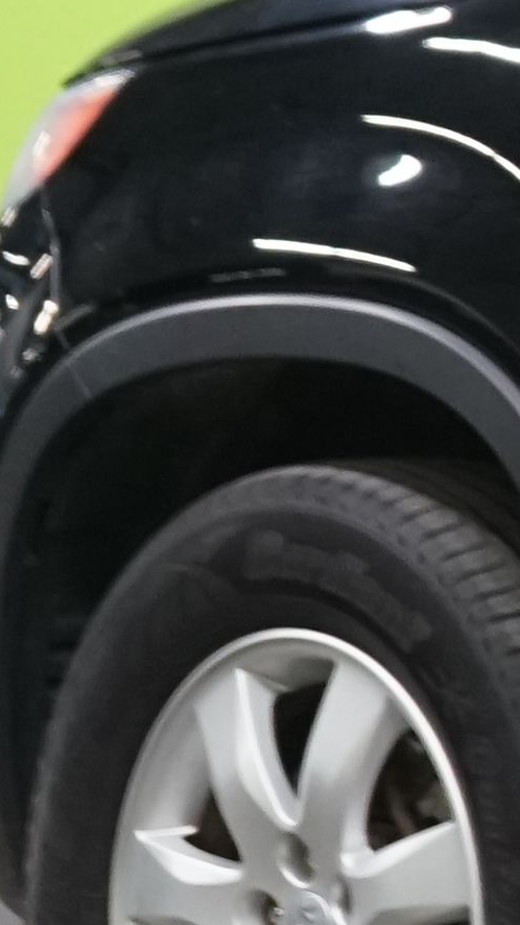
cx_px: 2725
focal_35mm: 461
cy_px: 331
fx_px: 11307
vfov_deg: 4.7
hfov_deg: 2.5
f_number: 5.6
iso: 1600
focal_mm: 65
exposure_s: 1/50
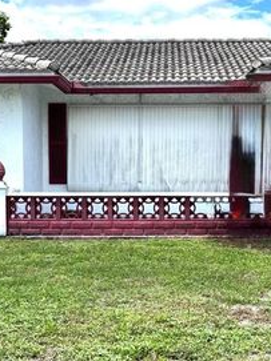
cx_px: 124
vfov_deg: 30.1
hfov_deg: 22.9
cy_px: 231
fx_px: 669
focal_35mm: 64
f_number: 1.6
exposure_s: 1/3311
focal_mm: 5.96
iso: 50
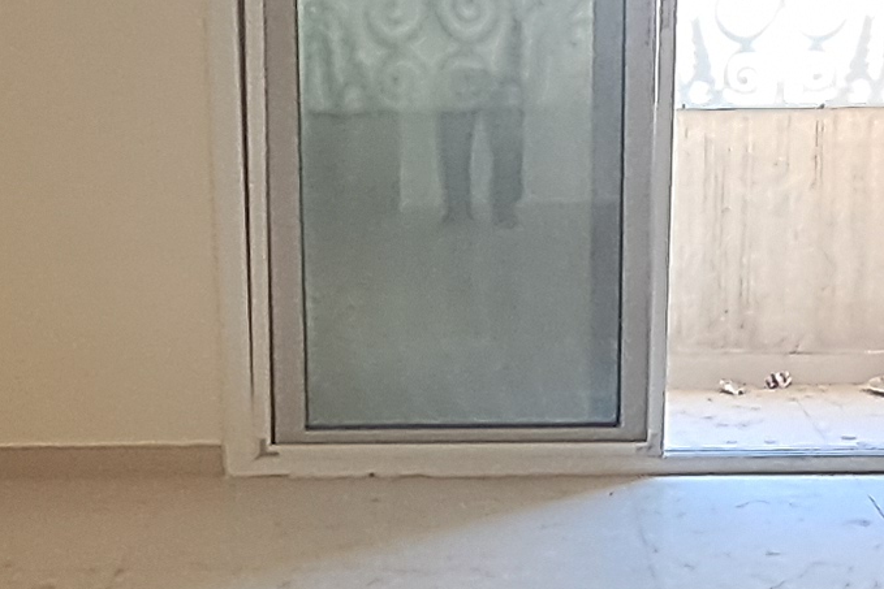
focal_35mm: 80
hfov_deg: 25.4
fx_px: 1965
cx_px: 428
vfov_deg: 16.9
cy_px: 484
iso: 64
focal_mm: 1.64
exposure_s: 1/50
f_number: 2.2
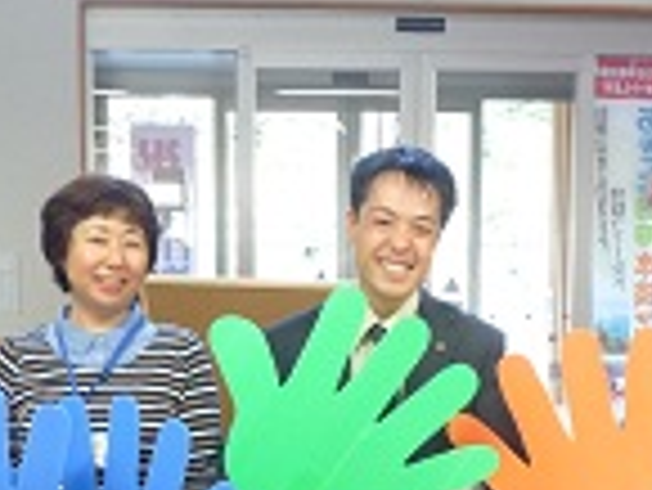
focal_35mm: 83
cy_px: 450
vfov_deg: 17.5
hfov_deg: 23.5
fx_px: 1565
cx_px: 295
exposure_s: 1/20
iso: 400
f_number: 3.6
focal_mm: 5.8
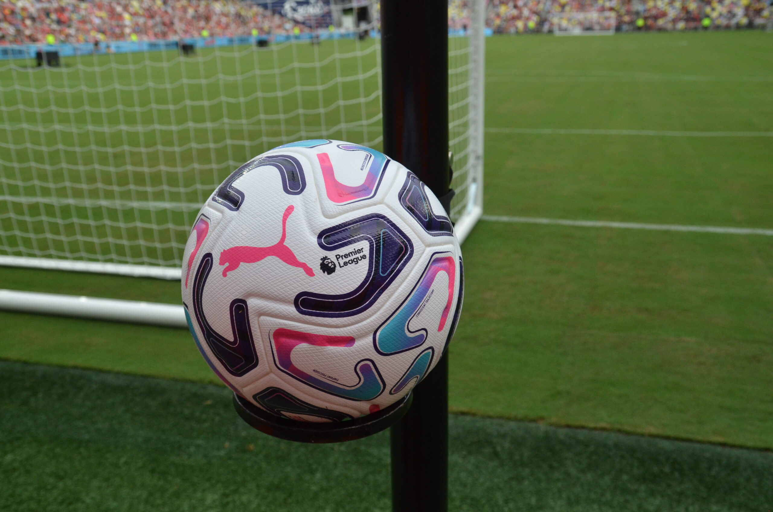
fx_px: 804
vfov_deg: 35.3
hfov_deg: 51.4
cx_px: 386
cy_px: 256
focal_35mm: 38
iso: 1000
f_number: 6.3
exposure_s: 1/1600
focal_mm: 25
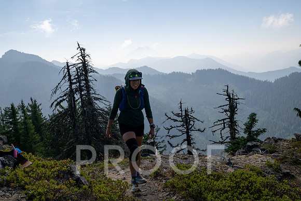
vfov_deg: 38.9
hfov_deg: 55.8
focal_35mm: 34
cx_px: 150
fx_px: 284
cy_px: 100
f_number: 18
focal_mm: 34
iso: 400
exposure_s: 1/250
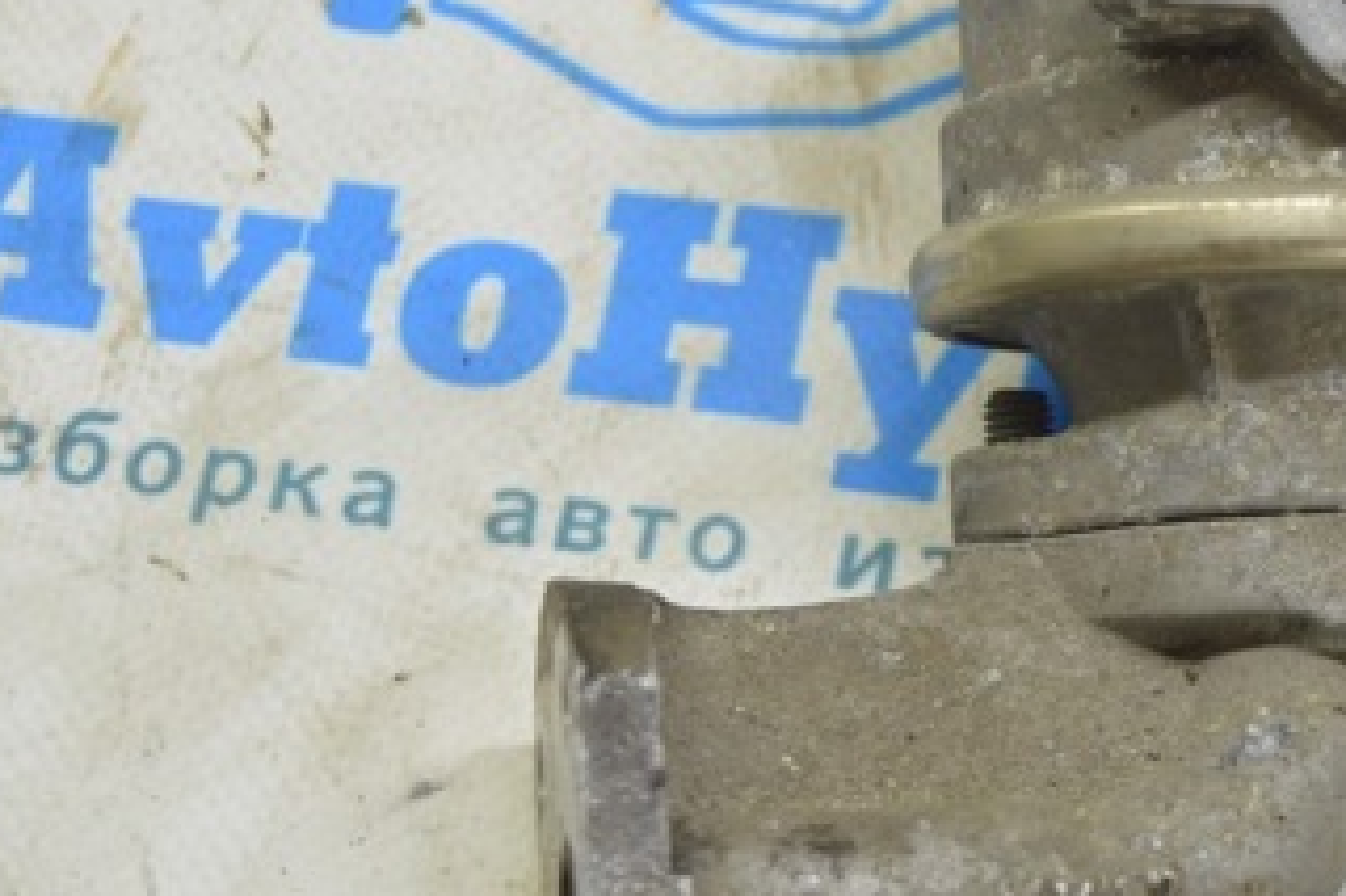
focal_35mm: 126
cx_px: 955
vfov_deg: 10.9
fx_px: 4708
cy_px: 444
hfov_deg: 16.2
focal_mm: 42
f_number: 5.6
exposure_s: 1/20
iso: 400
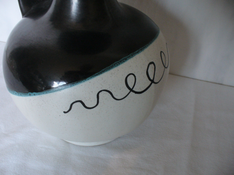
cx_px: 117
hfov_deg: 50.1
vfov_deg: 38.7
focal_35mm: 37
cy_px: 88
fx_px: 250
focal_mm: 6.1
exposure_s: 1/13
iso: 200
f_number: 2.8
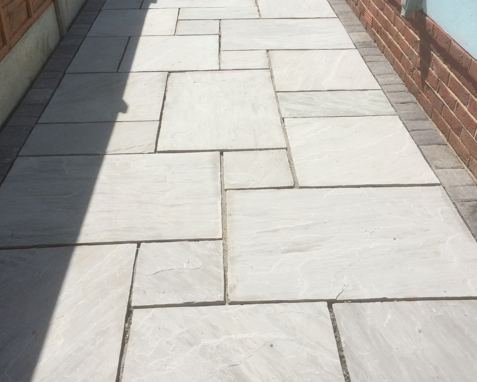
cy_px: 149
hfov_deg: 47.9
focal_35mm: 38
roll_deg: +0.7
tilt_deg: -32.9
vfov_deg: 39.0
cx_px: 238
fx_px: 536
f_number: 2.2
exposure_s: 1/3425
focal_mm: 4.15
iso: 32
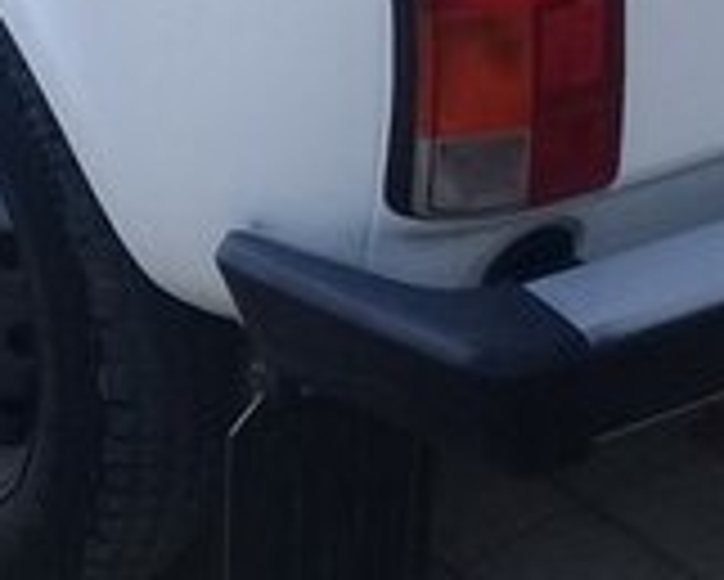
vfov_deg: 11.9
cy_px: -286
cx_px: 310
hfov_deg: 15.5
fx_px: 2659
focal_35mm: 124
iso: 50
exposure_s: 1/456
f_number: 2.2
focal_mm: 3.3
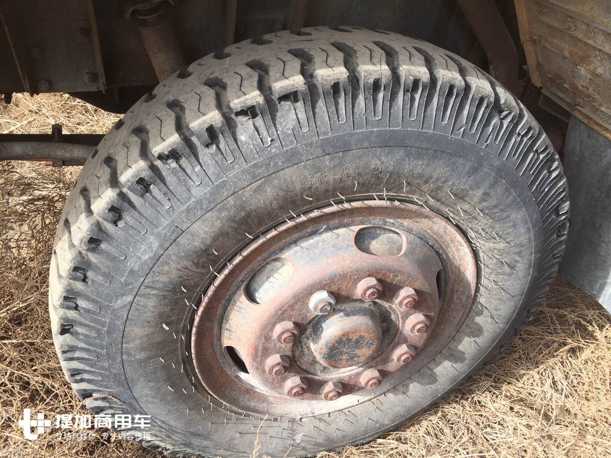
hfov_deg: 61.7
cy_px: 229
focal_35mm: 29
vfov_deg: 48.2
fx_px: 512
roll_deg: -4.9
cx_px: 306
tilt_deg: -31.7
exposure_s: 1/380
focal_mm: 4.15
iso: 32
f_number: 2.2
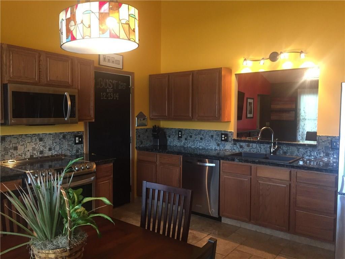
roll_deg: -0.5
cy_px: 130
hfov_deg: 61.7
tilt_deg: -3.0
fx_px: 289
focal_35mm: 29
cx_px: 172
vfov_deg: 48.2
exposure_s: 1/30
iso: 200
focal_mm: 4.15
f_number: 2.2
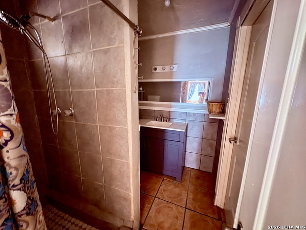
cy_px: 115
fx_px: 124
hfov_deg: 102.1
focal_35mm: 14
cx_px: 153
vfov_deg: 85.7
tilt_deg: -11.8
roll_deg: -1.2
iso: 800
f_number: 2.2
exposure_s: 1/8
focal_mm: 2.22
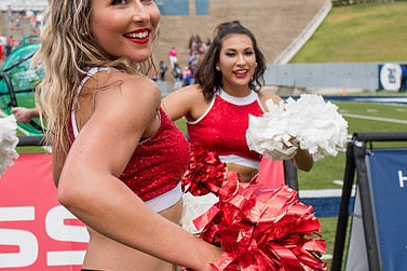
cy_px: 83
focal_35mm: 91
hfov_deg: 22.3
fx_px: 1028
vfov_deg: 15.0
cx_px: 122
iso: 640
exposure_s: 1/4000
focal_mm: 31
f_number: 4
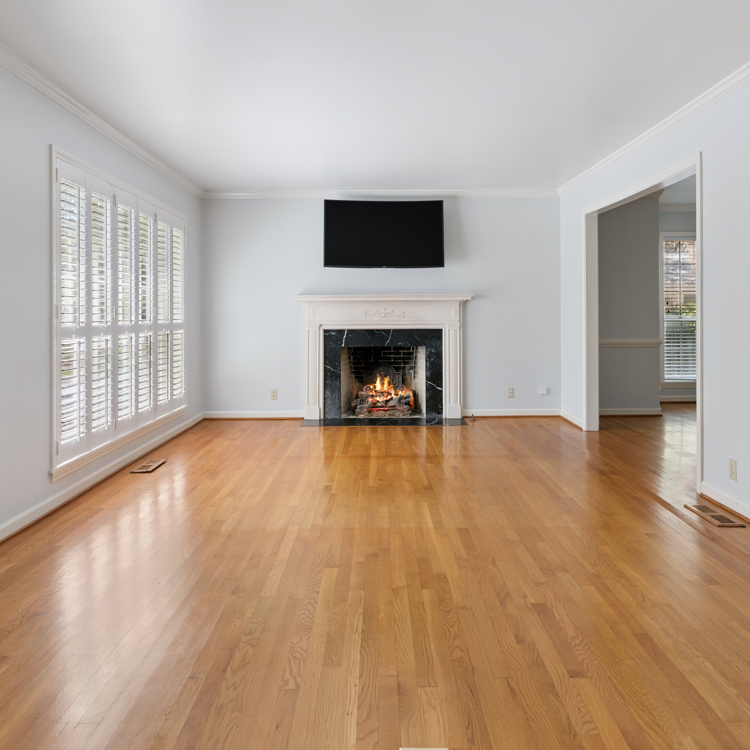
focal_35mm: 25
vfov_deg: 62.8
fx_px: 613
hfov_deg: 62.9
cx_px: 392
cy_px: 337
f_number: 8
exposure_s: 1/8
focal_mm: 17
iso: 250
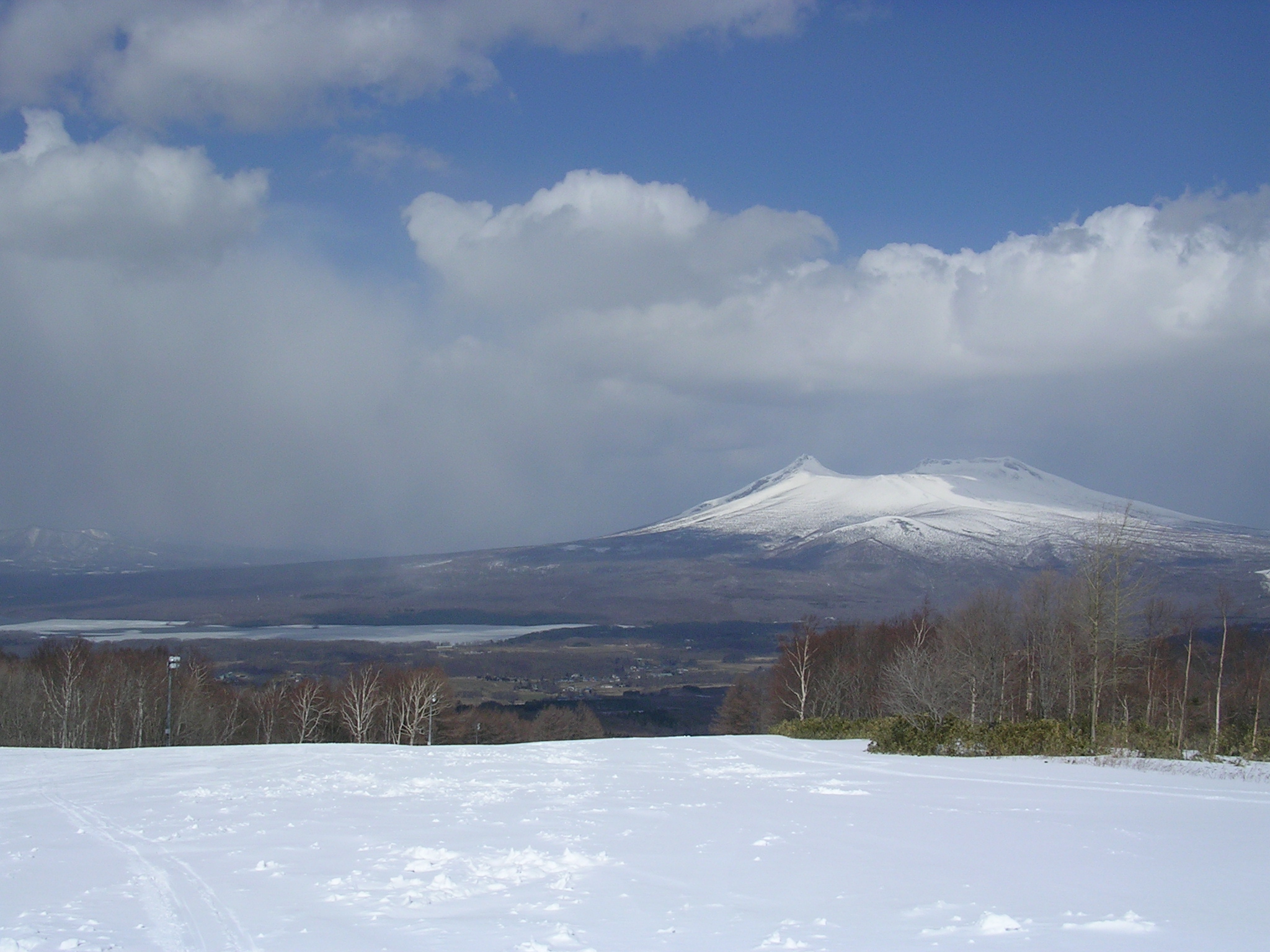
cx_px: 635
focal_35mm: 38
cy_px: 476
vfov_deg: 37.7
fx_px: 1394
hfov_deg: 49.0
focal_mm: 5.8
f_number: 5.6
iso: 50
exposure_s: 1/982
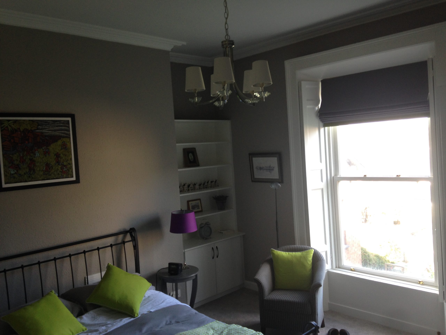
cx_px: 223
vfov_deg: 42.9
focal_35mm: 33
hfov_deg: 55.4
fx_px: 425
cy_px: 168
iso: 64
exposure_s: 1/30
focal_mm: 4.12
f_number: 2.4
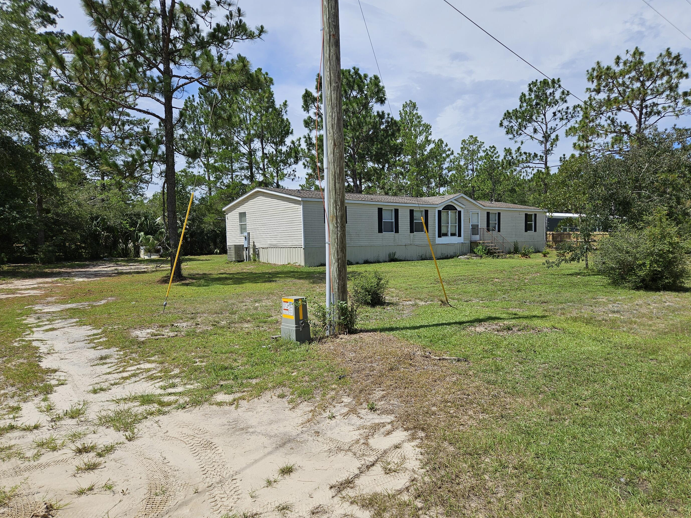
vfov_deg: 54.8
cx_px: 364
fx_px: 499
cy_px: 275
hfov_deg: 69.3
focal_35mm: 25
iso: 25
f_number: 1.8
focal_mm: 5.4
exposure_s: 1/3327
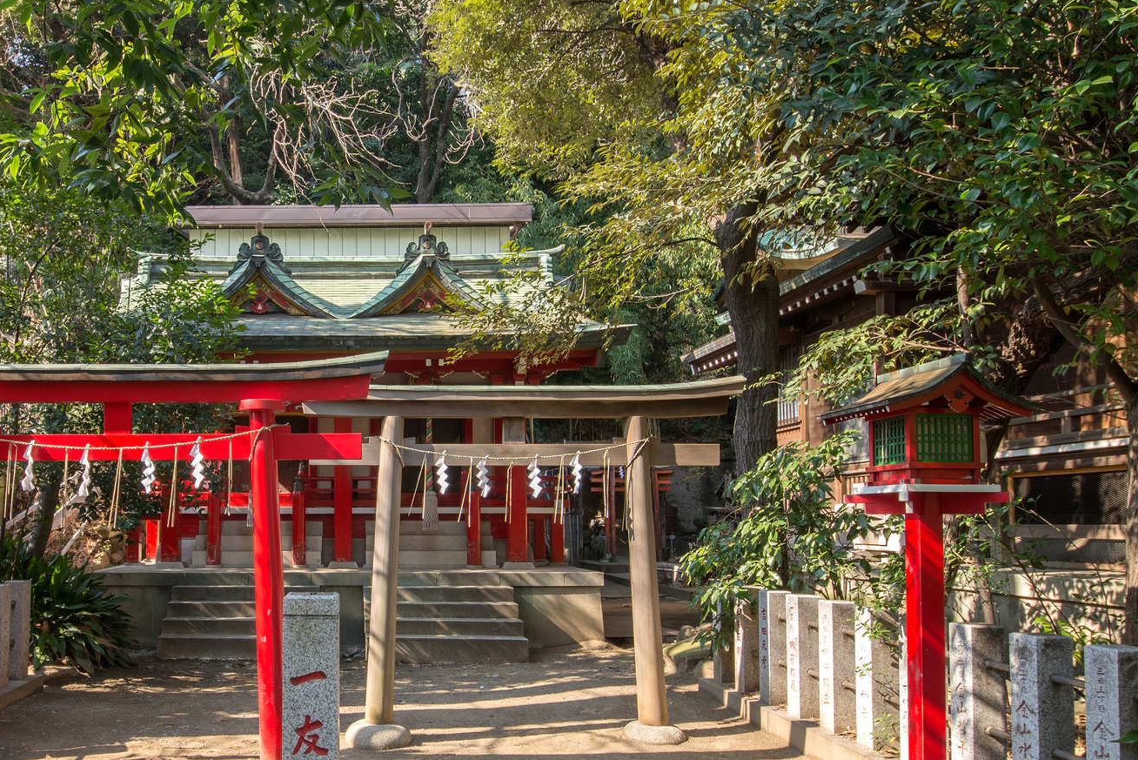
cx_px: 339
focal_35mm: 26
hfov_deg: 66.6
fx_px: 822
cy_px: 450
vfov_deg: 49.3
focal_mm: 17
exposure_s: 1/100
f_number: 8
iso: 400
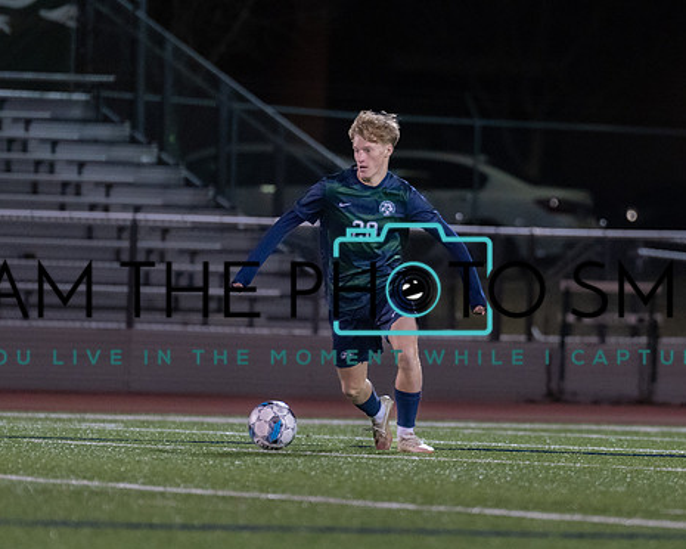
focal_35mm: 438
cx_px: 444
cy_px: 307
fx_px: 8893
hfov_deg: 4.4
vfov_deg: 3.5
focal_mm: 200
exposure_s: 1/1000
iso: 2500
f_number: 2.8
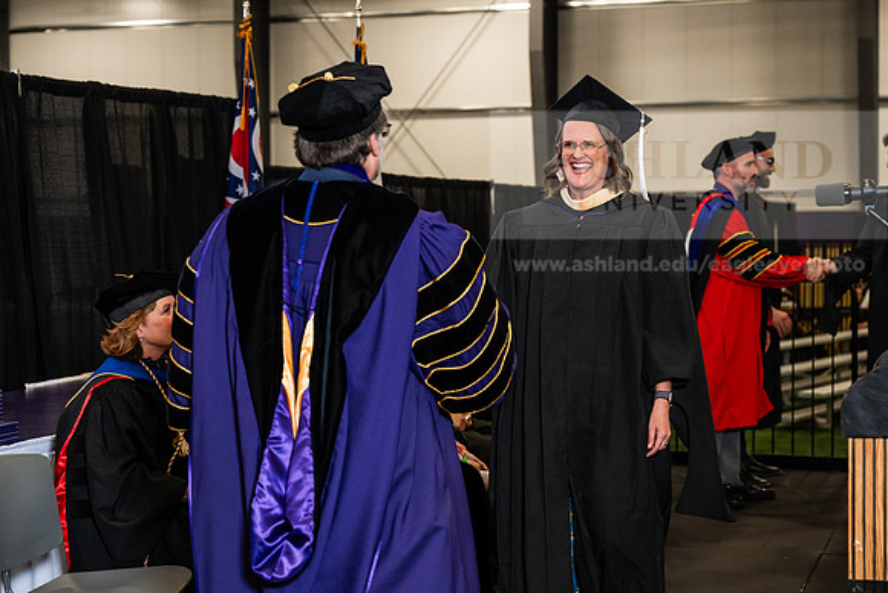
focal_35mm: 70
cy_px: 296
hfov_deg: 28.8
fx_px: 1727
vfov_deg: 19.5
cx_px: 444
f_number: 4.5
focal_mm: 70
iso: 1250
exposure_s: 1/200
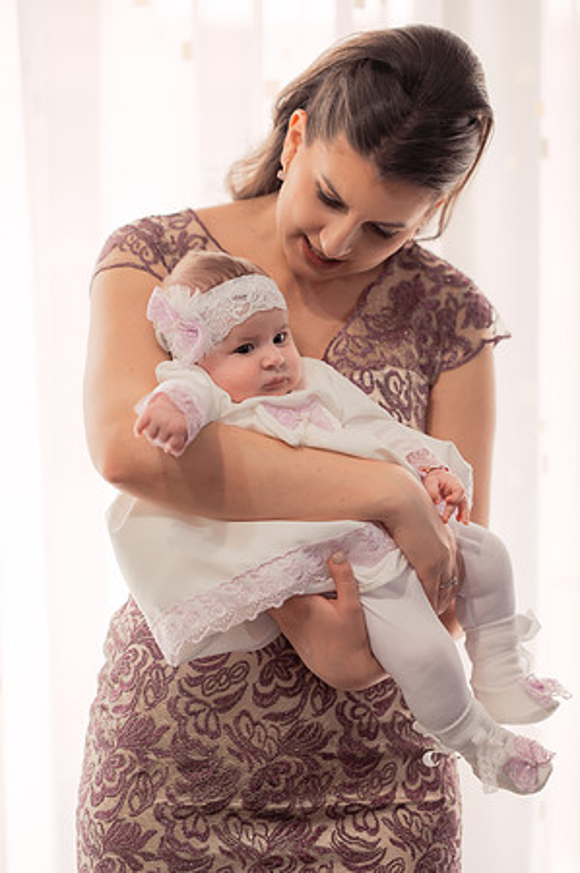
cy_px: 436
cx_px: 290
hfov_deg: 16.0
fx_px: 2059
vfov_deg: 23.9
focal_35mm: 85
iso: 1000
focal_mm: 85
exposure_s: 1/250
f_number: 2.5
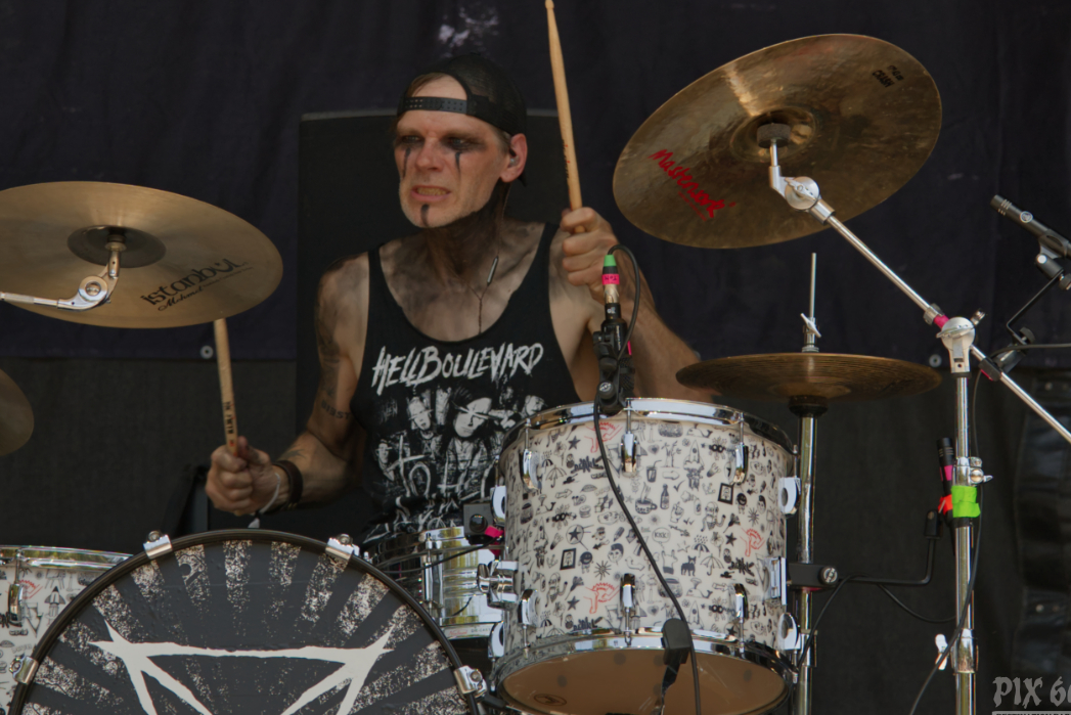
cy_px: 334
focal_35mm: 86
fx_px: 2559
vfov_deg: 15.9
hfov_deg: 23.6
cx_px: 516
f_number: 4.5
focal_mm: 75
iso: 100
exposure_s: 1/500
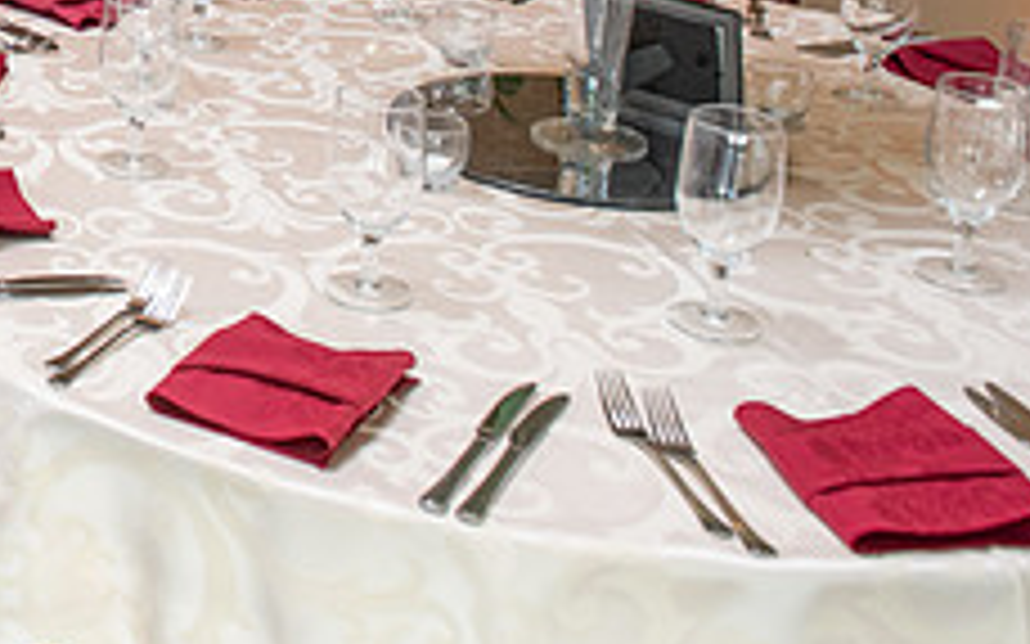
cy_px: -191
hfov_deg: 29.9
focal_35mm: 62
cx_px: -85
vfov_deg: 19.3
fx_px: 1740
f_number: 6.3
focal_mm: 24
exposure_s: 1/80
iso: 1000
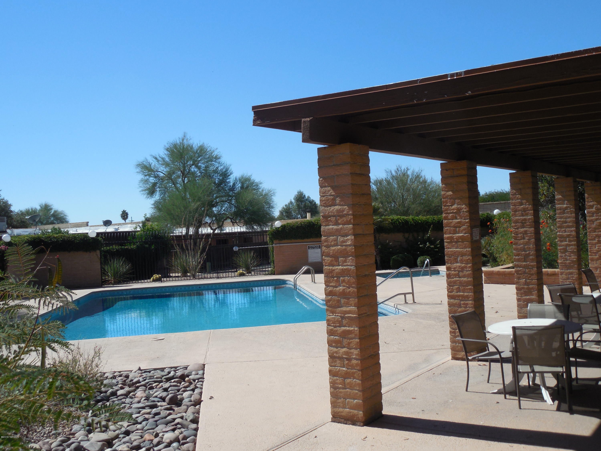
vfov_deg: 40.7
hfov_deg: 52.6
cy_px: 226
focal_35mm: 35
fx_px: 608
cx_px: 300
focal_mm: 6.3
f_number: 3.7
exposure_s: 1/1600
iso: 125
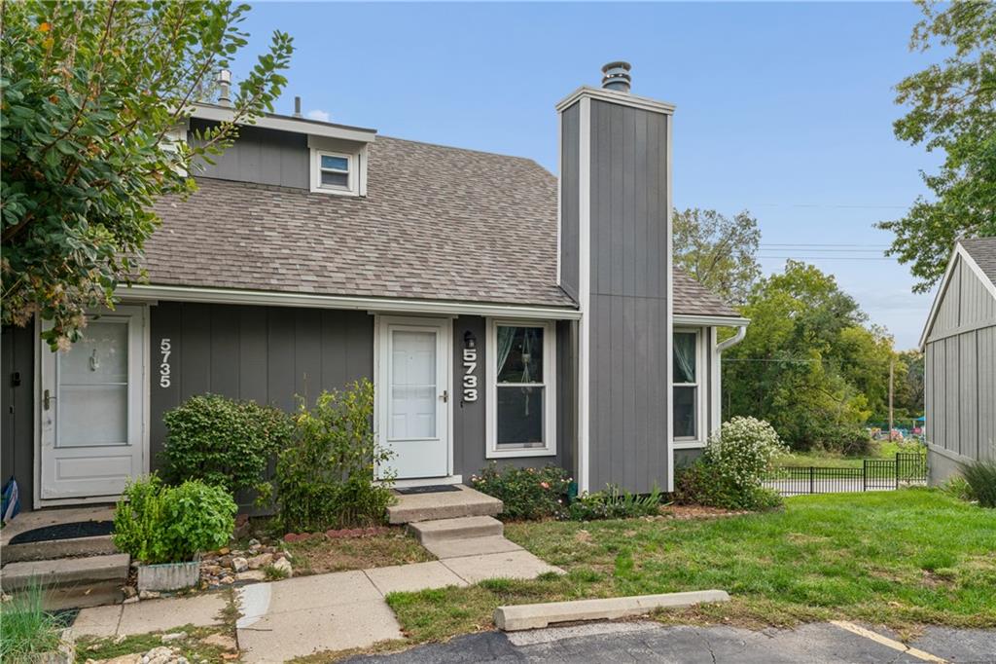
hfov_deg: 73.8
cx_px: 498
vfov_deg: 53.1
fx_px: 664
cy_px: 332
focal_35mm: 24
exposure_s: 1/6
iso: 100
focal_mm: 24
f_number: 22
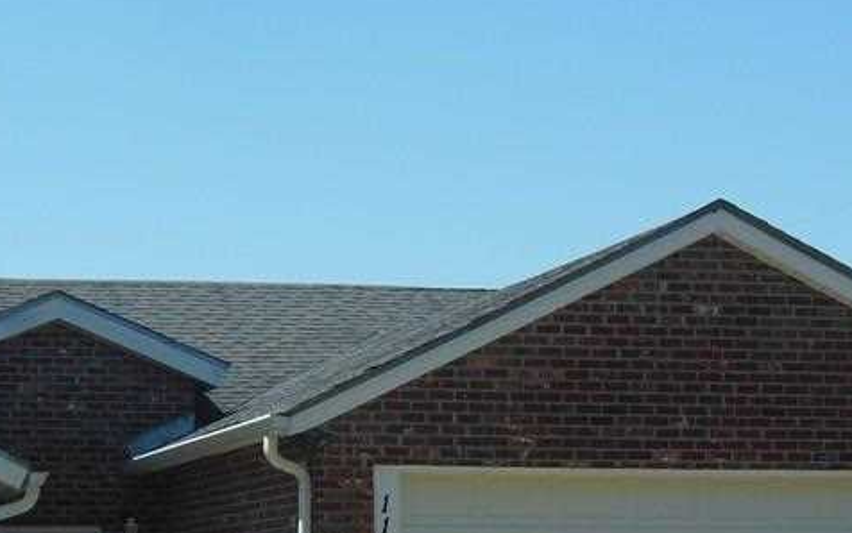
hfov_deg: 18.2
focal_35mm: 114
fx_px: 2648
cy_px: 360
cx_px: 267
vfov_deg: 11.5
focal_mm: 8.9
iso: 125
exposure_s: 1/1250
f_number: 4
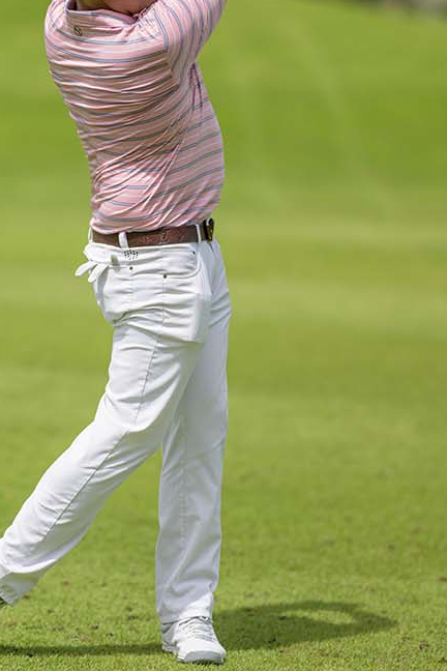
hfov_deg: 7.2
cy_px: 227
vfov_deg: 10.9
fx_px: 3520
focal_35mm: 189
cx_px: 13
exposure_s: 1/20000
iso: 200
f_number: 1.2
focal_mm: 85
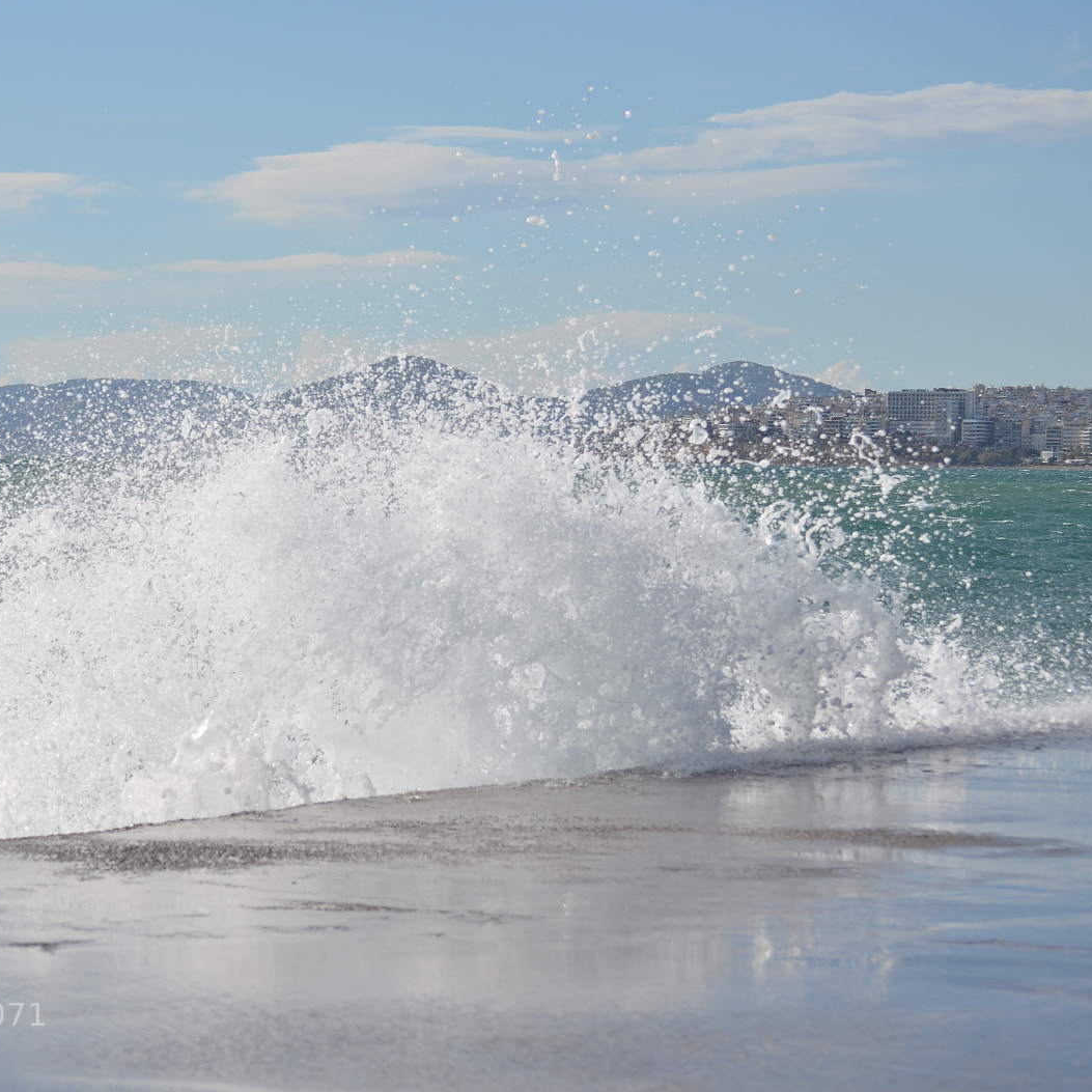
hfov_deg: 13.9
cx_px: 333
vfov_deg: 13.9
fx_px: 4484
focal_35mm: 126
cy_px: 547
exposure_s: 1/640
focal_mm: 65
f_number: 7.1
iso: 100
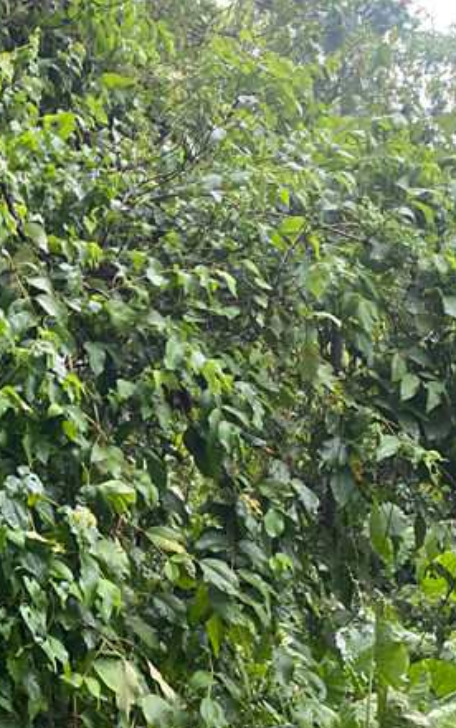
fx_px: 993
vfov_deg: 40.3
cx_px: -104
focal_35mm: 50
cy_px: 388
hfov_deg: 23.4
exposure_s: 1/78
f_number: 1.8
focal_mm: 4.25
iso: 125
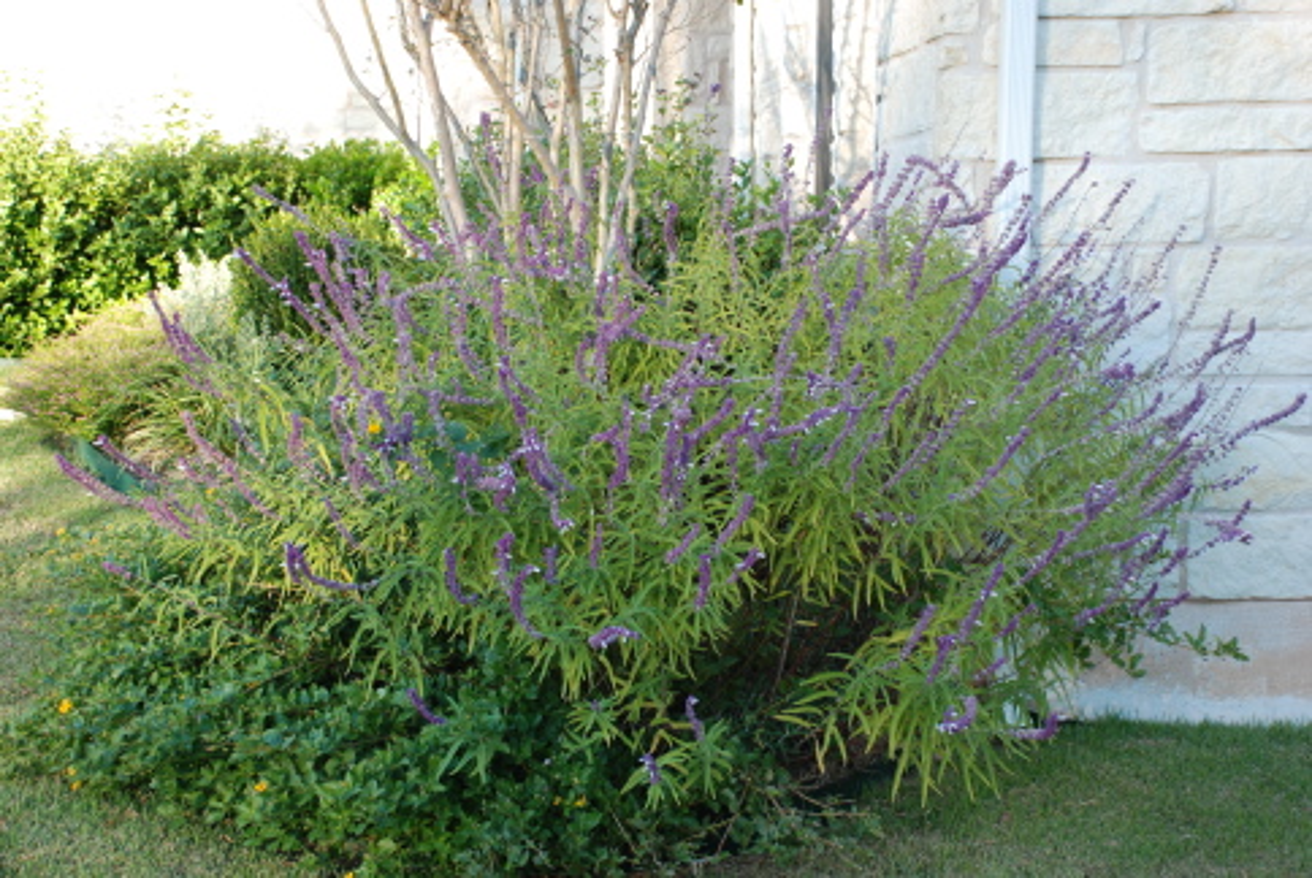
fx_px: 2189
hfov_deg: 33.4
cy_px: 439
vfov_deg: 22.7
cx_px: 656
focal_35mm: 60
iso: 200
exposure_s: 1/80
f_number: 4.5
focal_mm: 40
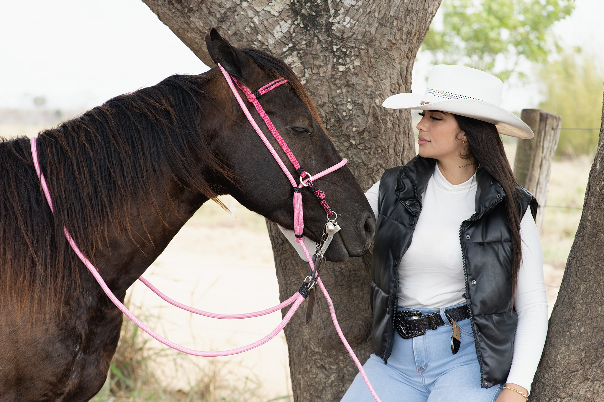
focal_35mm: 85
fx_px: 1426
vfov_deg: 16.1
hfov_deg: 23.9
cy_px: 201
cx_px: 302
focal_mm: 85
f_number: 5
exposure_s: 1/160
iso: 100
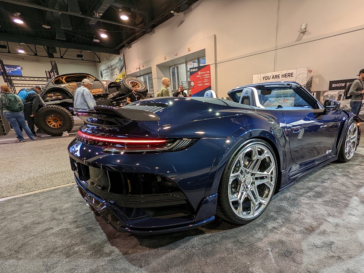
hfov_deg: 83.9
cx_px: 212
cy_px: 160
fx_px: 200
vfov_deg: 68.2
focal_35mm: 19
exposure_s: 1/40
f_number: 2.2
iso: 106
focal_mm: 2.35
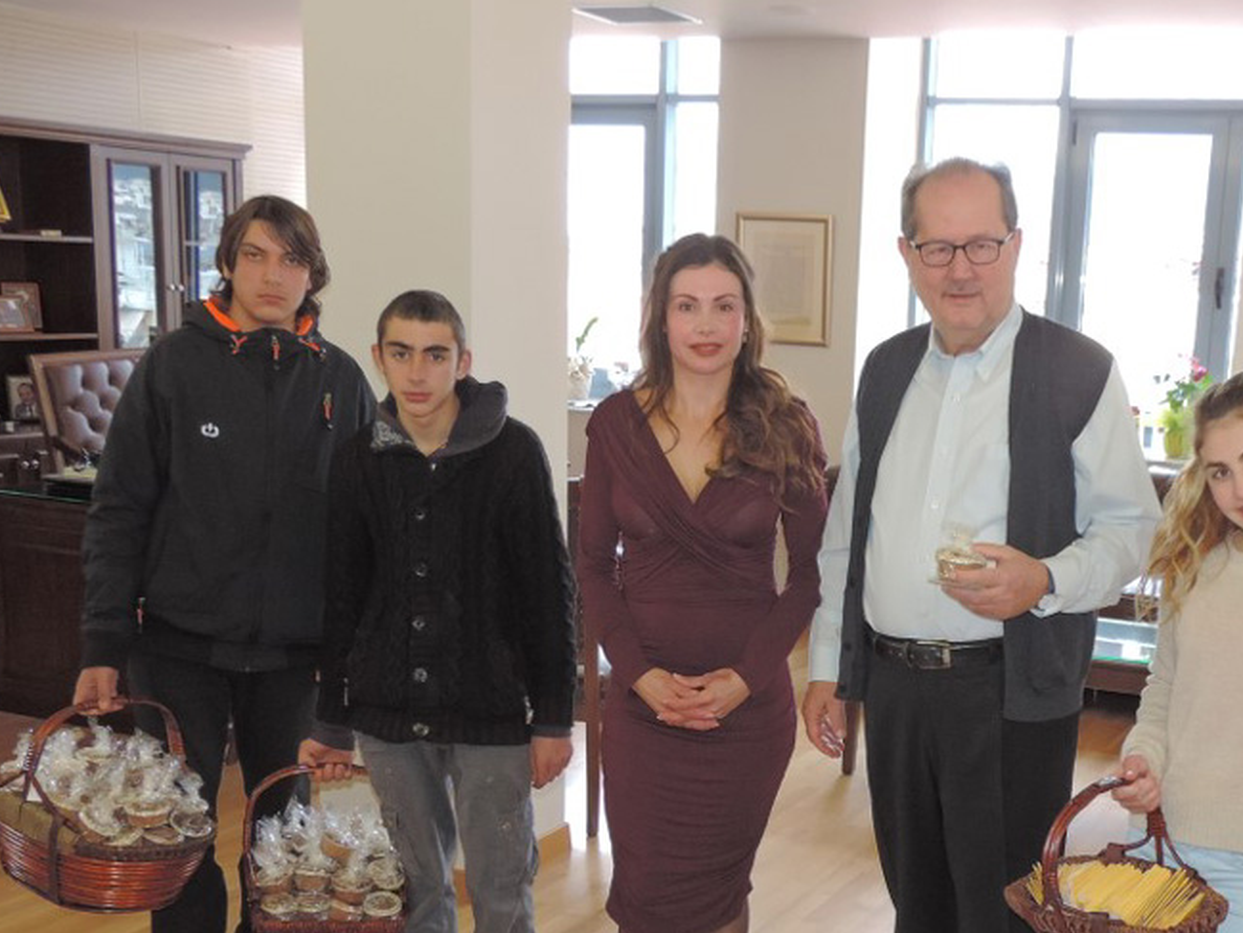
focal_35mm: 45
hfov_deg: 41.4
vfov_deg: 31.9
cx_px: 845
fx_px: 1616
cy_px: 624
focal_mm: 5.3
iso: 250
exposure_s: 1/40
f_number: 3.1
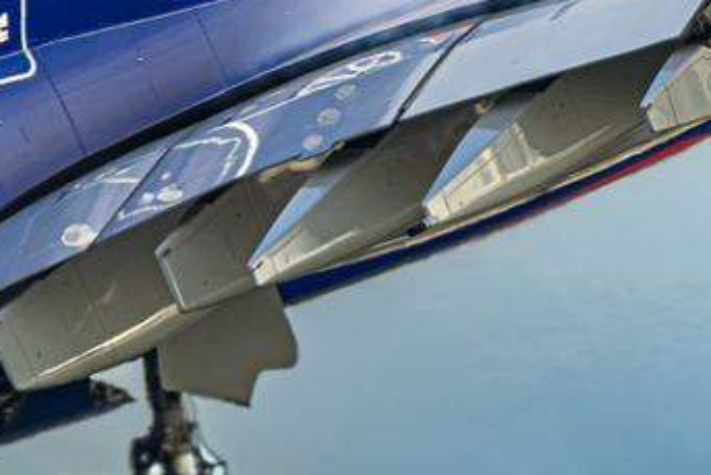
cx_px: 1303
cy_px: -400
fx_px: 55479
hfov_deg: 0.7
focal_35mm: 2808
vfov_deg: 0.5
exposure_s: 1/1000
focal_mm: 600
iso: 110
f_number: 6.3
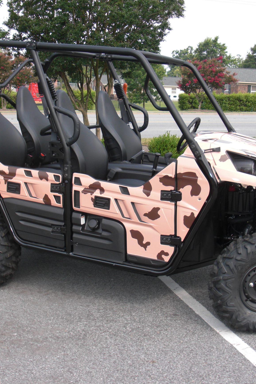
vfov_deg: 39.6
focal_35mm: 50
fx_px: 533
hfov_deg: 27.0
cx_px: 110
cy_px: 192
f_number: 2.8
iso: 50
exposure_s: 1/400
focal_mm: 6.3
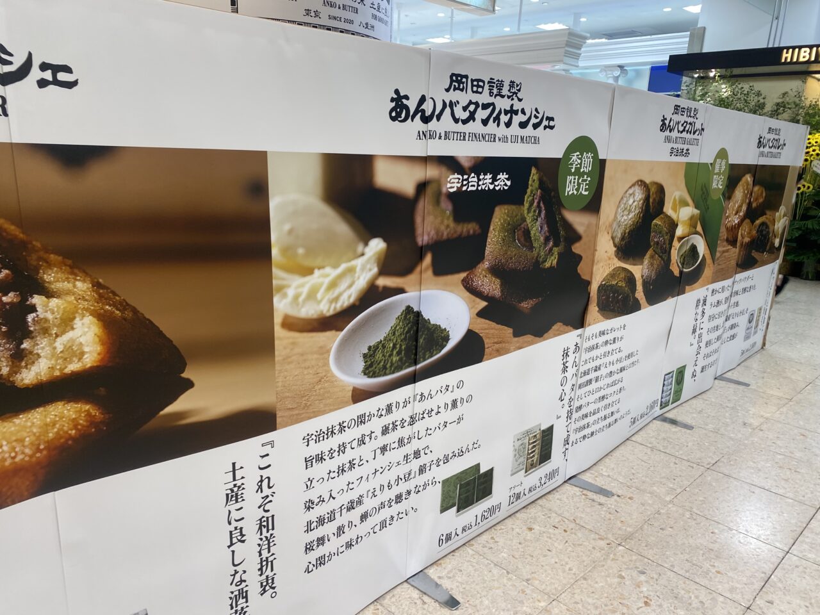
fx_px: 616
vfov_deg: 53.1
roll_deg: -2.2
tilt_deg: -16.3
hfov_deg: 67.3
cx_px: 410
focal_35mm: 26
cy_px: 308
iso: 80
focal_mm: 4.25
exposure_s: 1/100
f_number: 1.8
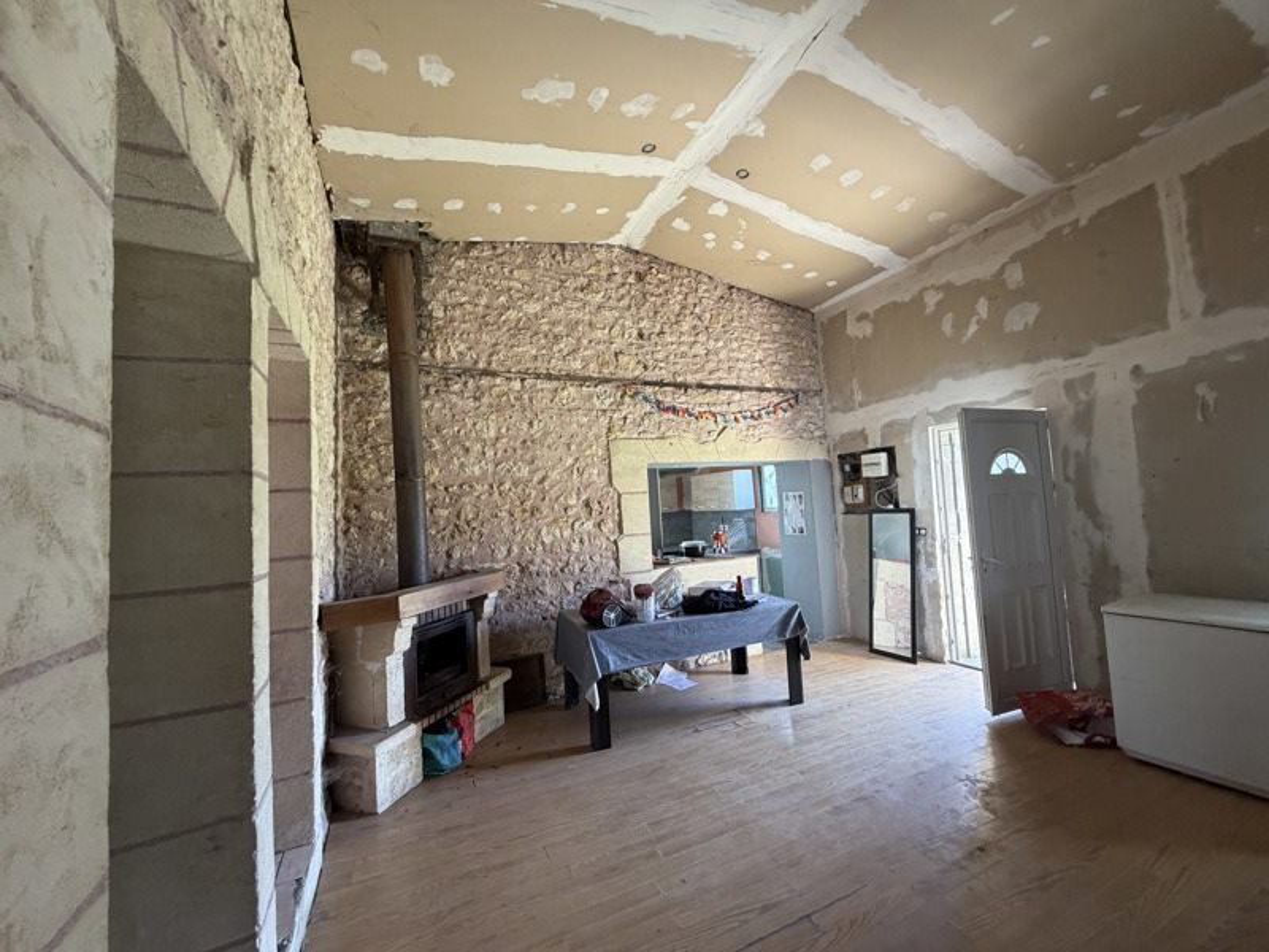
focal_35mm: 14
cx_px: 634
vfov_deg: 85.7
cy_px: 476
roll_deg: +4.1
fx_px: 513
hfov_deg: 102.1
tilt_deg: +3.9
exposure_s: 1/90
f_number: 2.2
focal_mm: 2.22
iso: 320
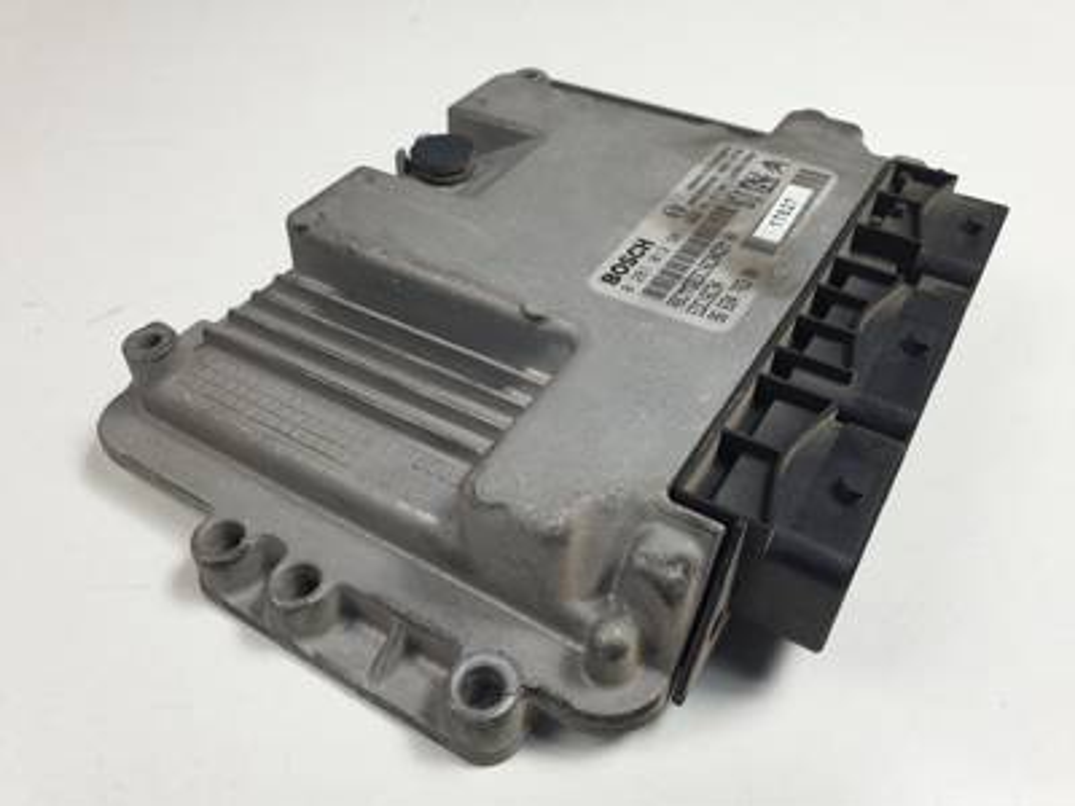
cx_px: 538
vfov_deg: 53.1
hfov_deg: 67.3
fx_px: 807
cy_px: 403
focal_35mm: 26
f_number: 2.4
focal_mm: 4.3
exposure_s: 1/134
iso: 50
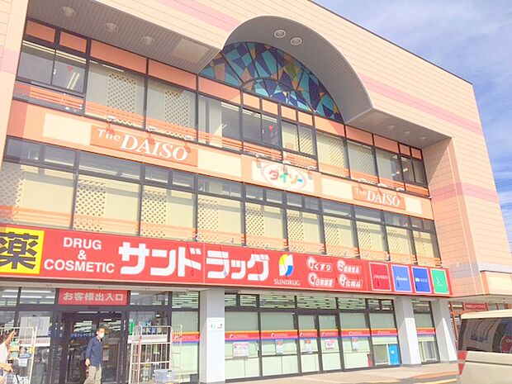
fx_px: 429
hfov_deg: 61.7
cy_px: 192
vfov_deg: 48.2
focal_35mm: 29
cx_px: 256
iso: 25
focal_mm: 4.15
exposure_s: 1/3205
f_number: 2.2
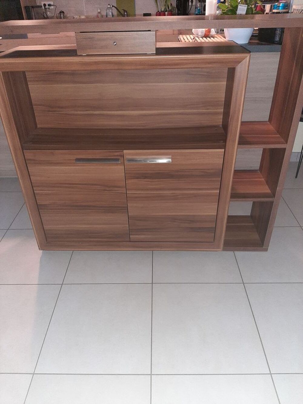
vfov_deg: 67.3
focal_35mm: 26
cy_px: 202
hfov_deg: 53.1
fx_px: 303
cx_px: 152
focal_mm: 3.93
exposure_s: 1/20
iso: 1000
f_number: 1.7
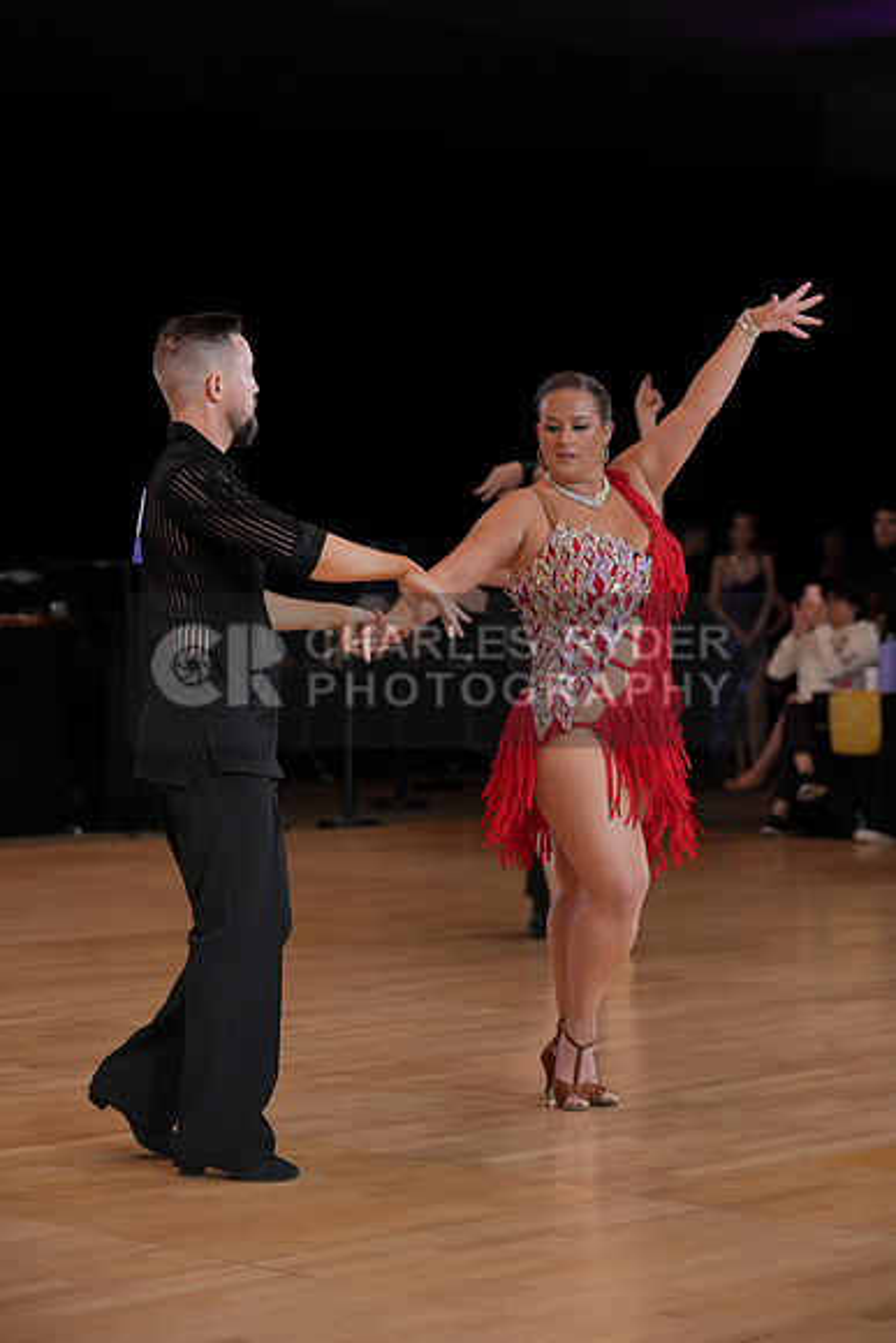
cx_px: 448
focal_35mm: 86
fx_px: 3209
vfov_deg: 23.6
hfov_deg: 15.9
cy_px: 672
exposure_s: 1/500
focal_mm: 86
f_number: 4
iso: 1600
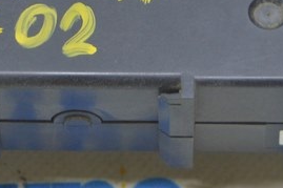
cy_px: -110
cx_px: 103
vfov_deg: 5.9
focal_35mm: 228
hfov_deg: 9.0
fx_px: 1791
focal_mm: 40
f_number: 5.6
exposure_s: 1/20
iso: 400
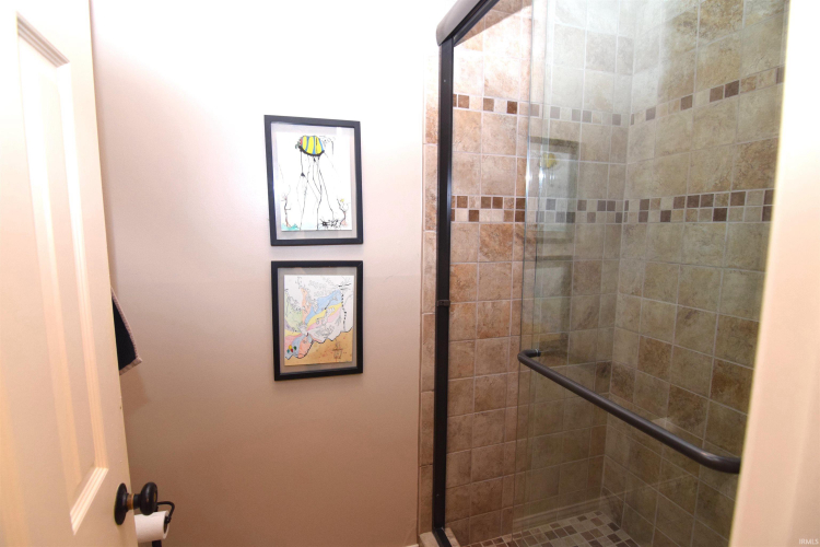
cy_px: 274
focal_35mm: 16
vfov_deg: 72.1
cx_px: 410
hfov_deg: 95.0
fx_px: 376
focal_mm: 11
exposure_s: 1/60
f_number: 4
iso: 1100
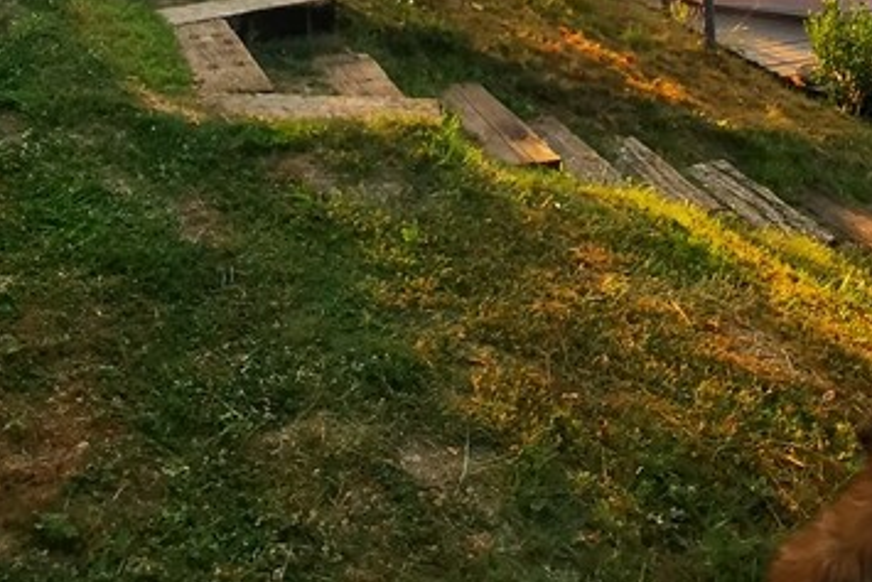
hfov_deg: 41.1
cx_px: 442
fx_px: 1163
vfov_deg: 22.7
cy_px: -302
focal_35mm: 48
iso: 50
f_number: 2.2
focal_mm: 2.35
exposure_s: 1/182
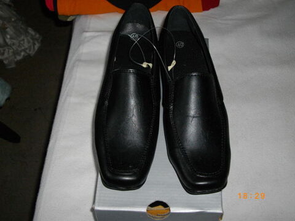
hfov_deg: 47.9
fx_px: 332
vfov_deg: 36.8
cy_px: 110
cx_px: 148
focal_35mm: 39
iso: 200
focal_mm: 7.1
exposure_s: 1/60
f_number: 3.2
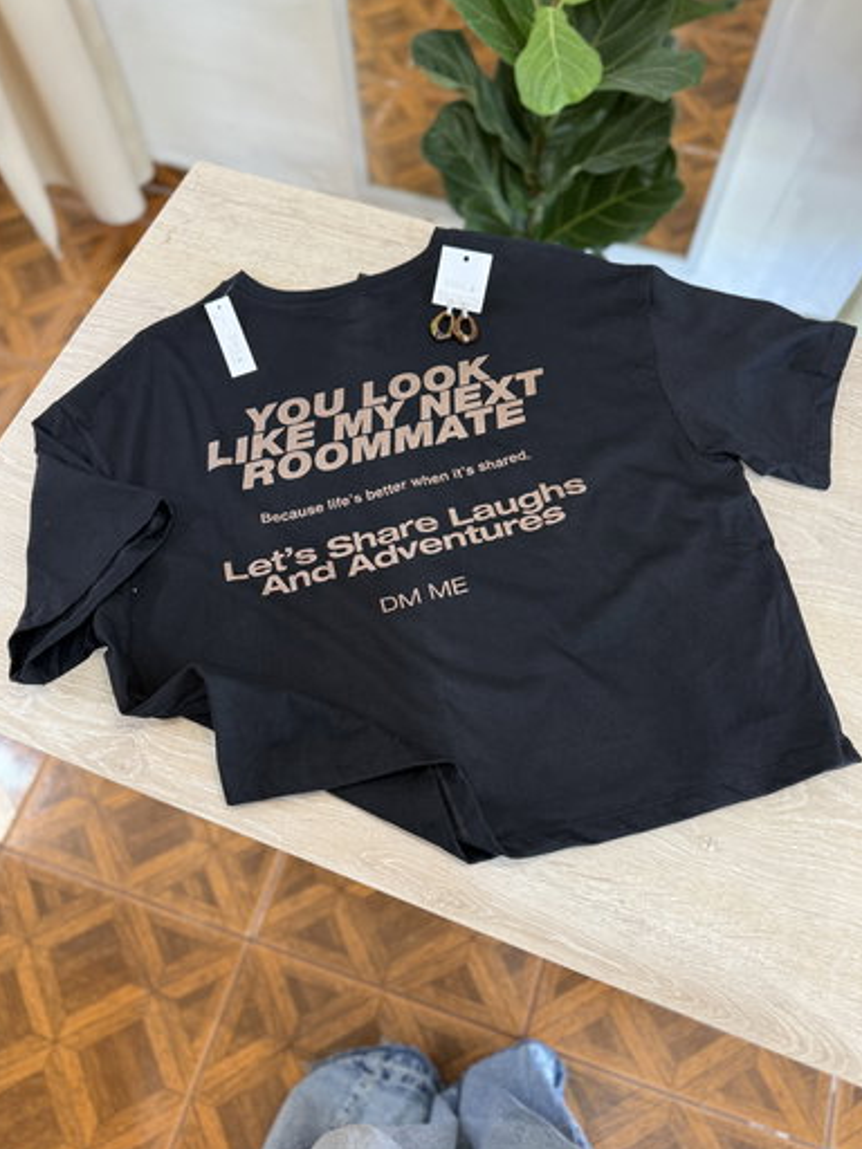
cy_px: 555
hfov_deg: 54.9
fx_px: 830
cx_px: 438
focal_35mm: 25
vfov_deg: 69.4
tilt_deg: -64.6
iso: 200
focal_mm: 6.76
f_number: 1.78
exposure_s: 1/84
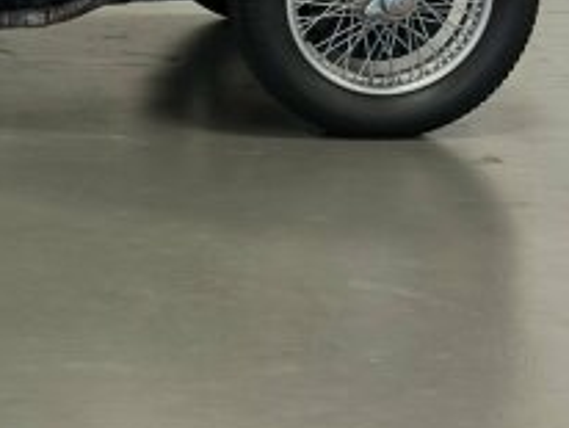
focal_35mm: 149
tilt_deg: -10.8
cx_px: -160
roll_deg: -0.4
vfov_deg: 9.9
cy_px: -64
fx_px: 2452
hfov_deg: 12.8
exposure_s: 1/74
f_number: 1.78
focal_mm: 6.86
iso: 125
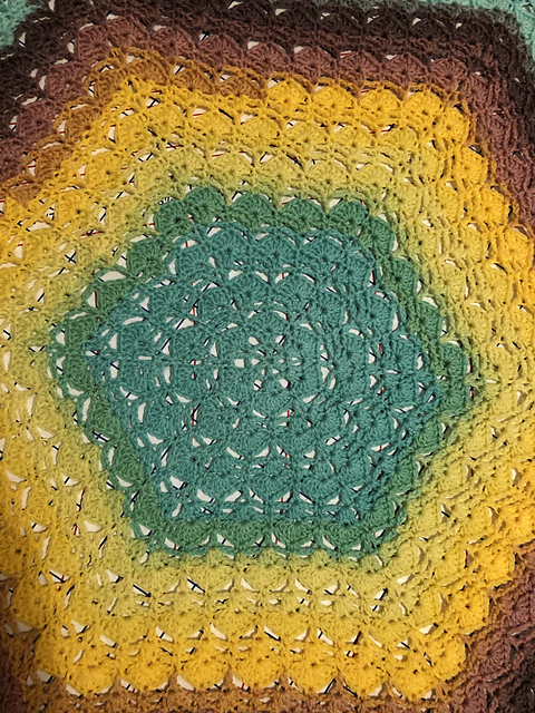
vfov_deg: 63.4
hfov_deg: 49.7
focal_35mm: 28
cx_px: 268
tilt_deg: -82.3
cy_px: 356
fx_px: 577
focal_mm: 3.99
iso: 100
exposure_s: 1/12
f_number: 1.8
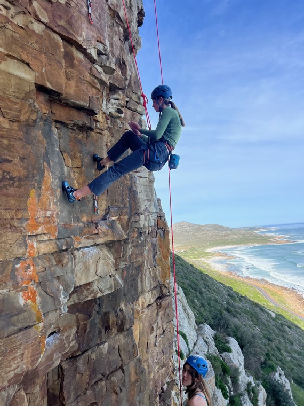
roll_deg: +5.6
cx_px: 152
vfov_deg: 67.3
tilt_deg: +7.1
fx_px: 304
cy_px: 203
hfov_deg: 53.1
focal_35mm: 26
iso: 50
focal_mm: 5.7
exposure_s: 1/3704
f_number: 1.5
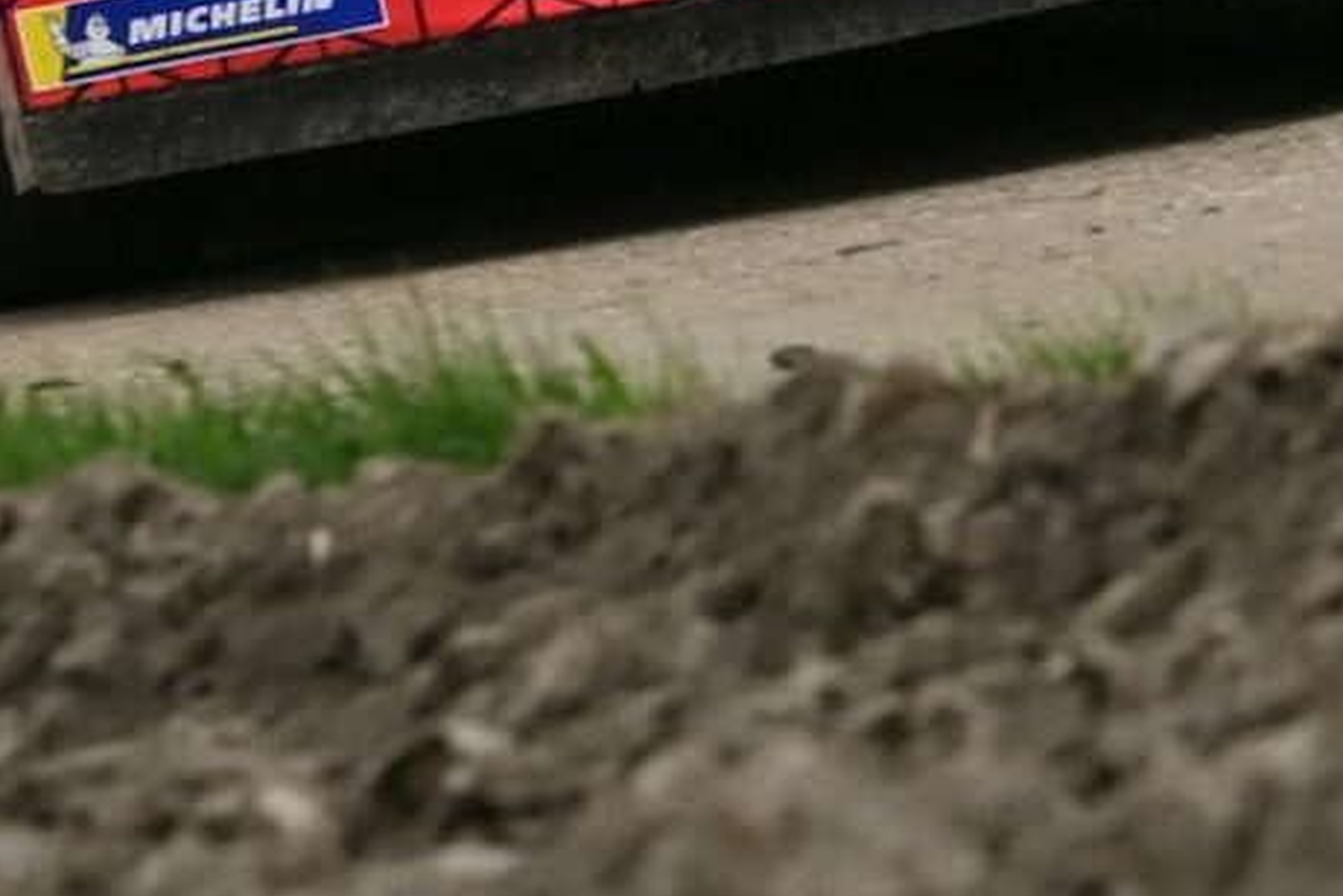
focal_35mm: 1354
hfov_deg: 1.5
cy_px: -1033
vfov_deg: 1.0
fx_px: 50525
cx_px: 345
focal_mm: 304
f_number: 5.6
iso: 500
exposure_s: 1/1000
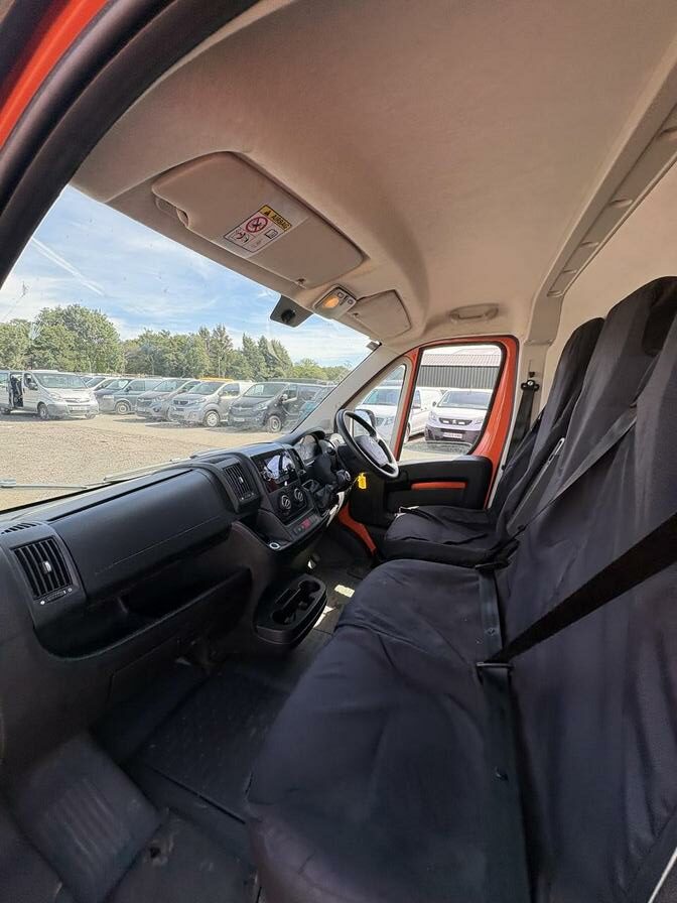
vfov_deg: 102.1
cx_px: 338
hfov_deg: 85.7
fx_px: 365
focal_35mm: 14
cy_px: 452
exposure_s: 1/260
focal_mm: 2.22
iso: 40
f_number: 2.2
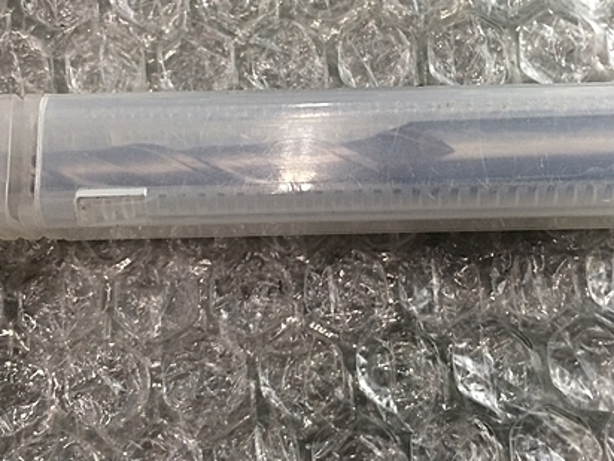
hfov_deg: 42.0
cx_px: 334
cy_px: 182
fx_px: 798
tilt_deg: -82.3
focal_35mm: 45
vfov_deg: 32.1
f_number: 2.2
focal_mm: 4.15
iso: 64
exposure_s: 1/30
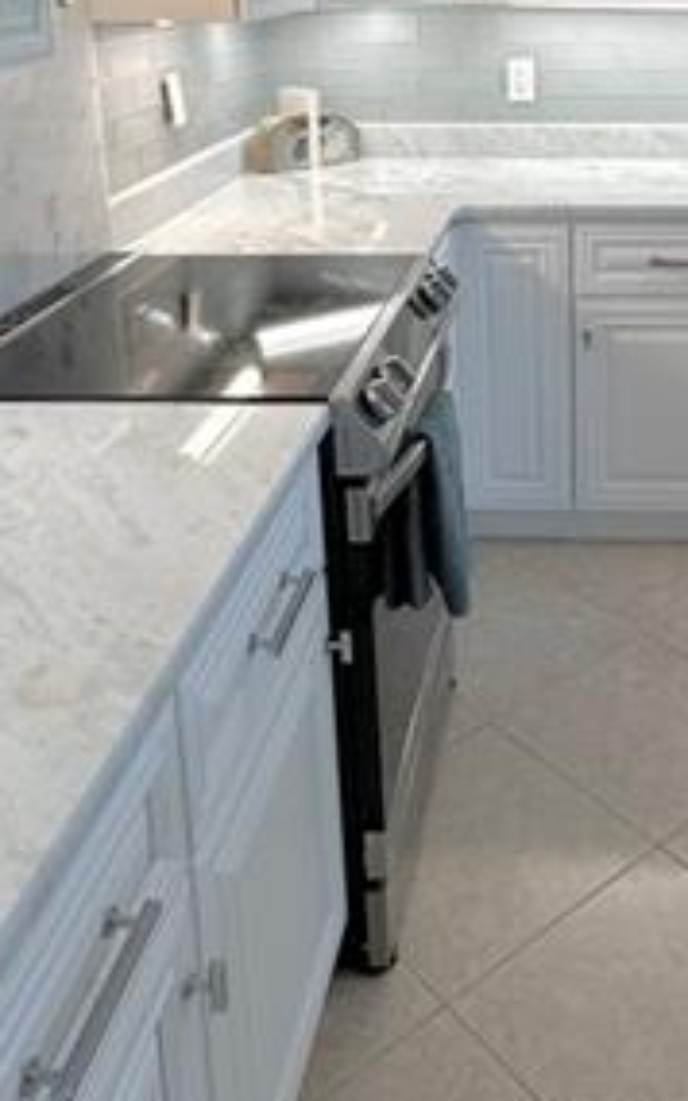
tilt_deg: -11.8
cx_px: 576
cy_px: 201
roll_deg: -0.4
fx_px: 1201
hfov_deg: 31.0
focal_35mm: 40
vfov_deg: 46.4
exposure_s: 1/120
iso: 64
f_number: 2.2
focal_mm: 2.22
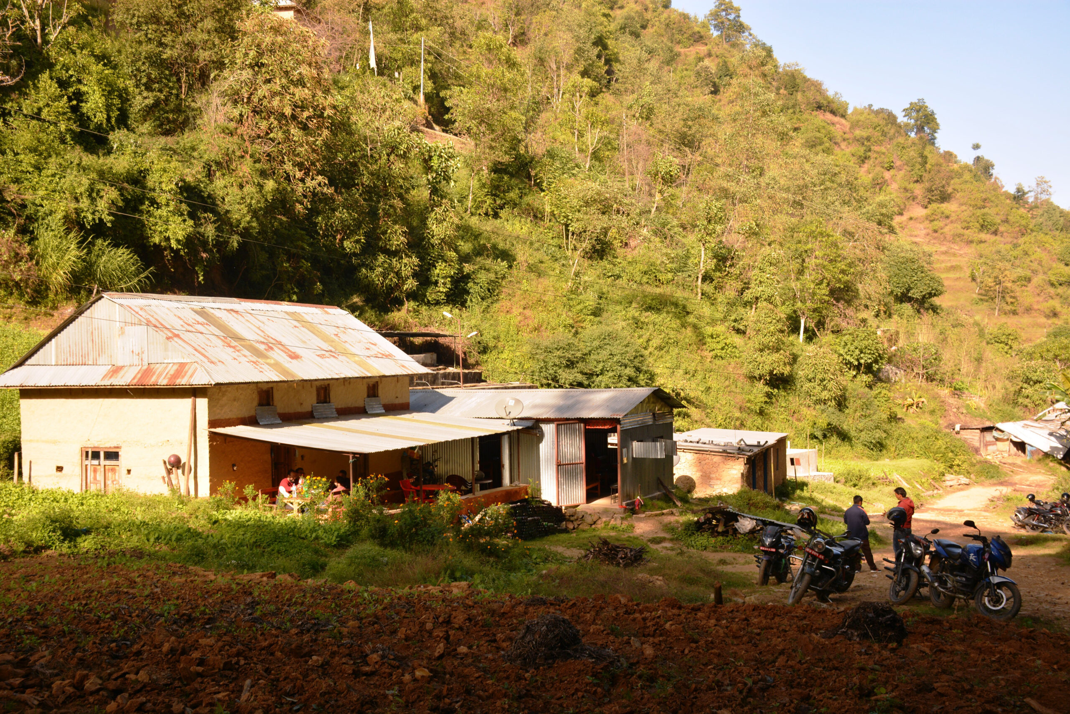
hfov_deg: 43.6
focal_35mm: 45
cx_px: 535
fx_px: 1337
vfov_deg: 29.9
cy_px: 357
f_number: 5.6
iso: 125
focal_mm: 30
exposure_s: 1/250
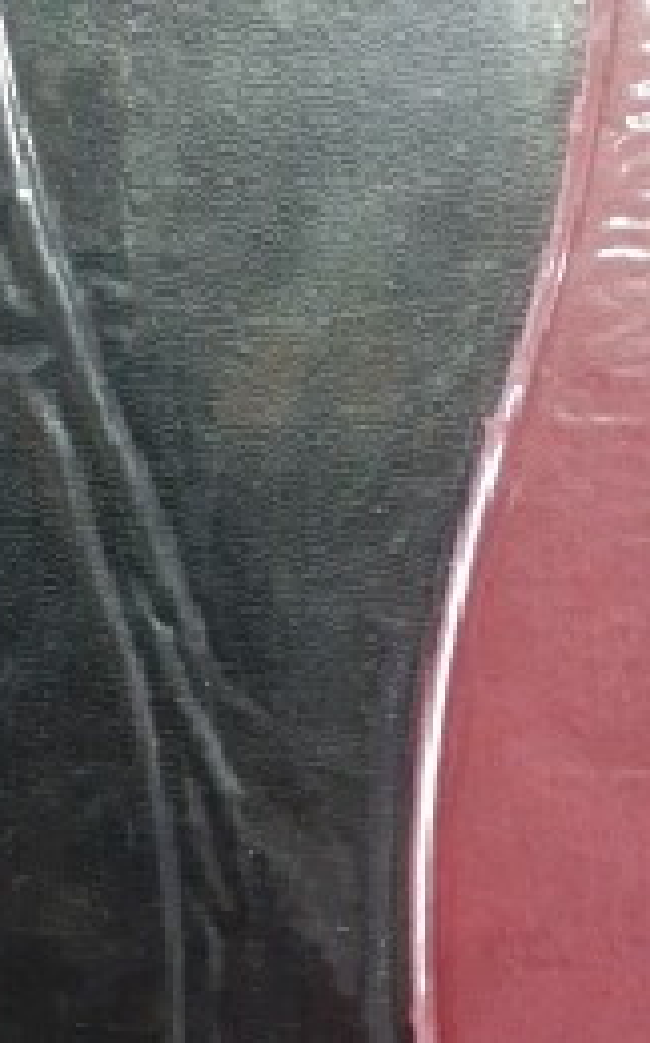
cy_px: 365
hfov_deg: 19.7
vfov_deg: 30.9
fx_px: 1875
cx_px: 271
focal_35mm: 66
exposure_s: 1/33
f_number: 1.9
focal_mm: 3.6
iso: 200
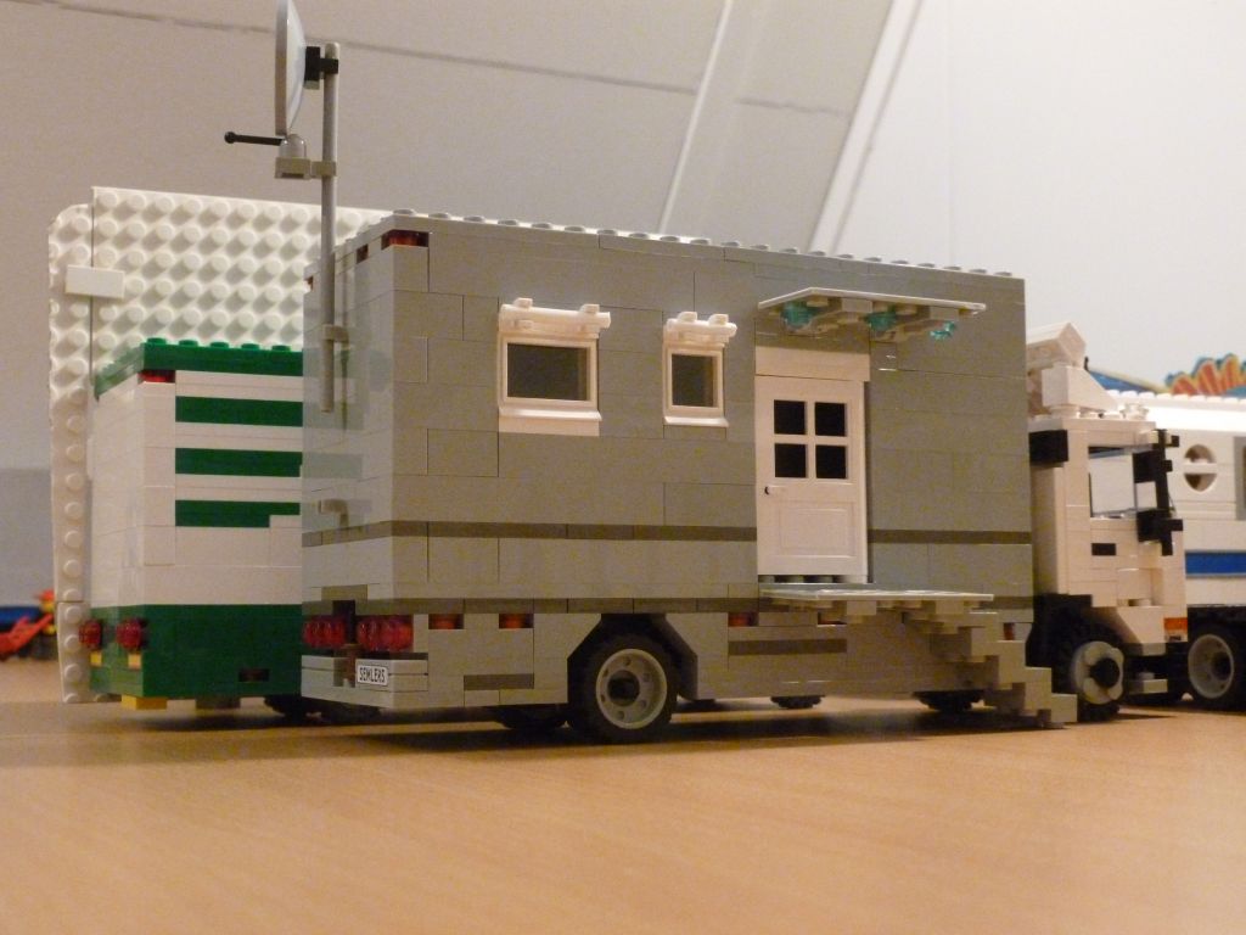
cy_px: 468
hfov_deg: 40.4
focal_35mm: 47
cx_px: 623
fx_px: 1692
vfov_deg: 30.9
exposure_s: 1/20
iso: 800
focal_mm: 8.4
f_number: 3.8
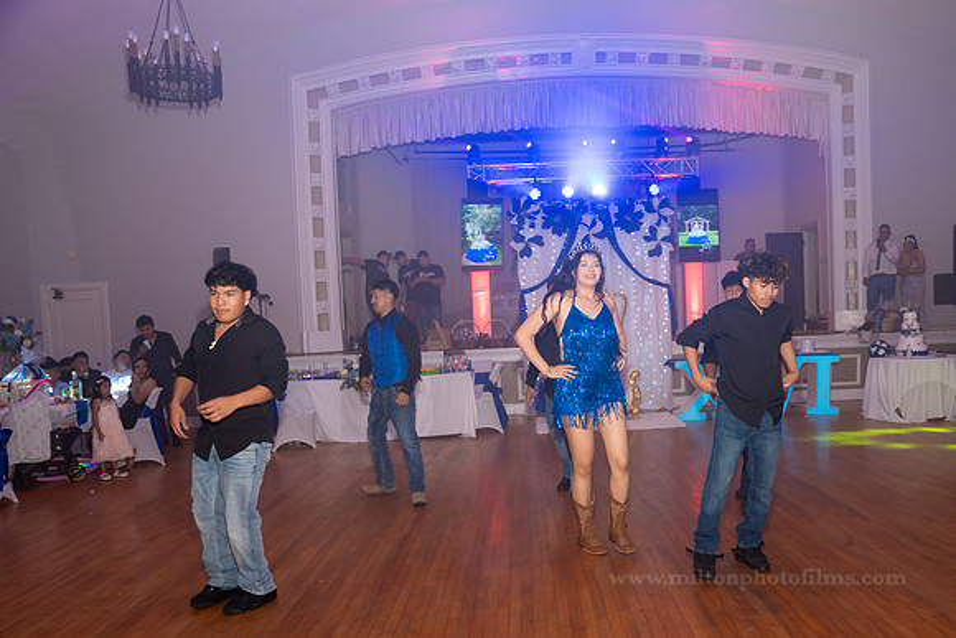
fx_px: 748
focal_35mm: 28
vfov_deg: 46.1
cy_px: 359
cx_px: 538
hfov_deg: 64.9
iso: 800
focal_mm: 25
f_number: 3.5
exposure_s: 1/80
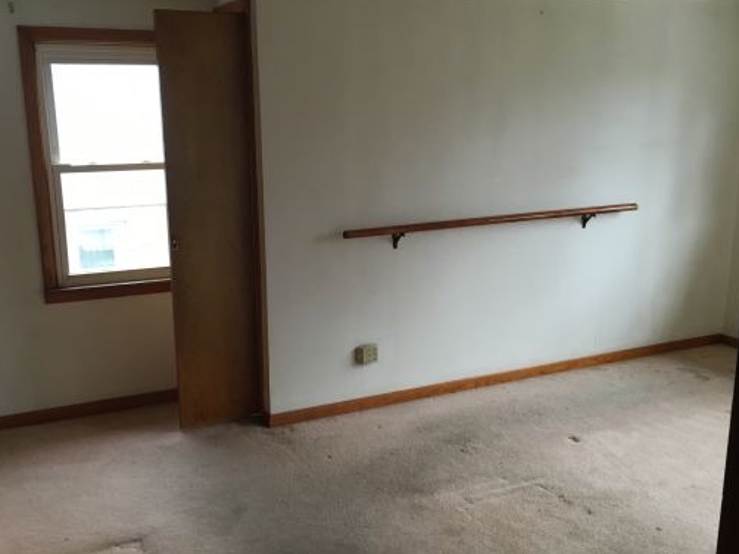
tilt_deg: -13.0
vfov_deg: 38.6
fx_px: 790
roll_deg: +0.6
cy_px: 299
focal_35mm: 37
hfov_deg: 50.0
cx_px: 321
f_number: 2.2
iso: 80
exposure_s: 1/30
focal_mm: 4.15
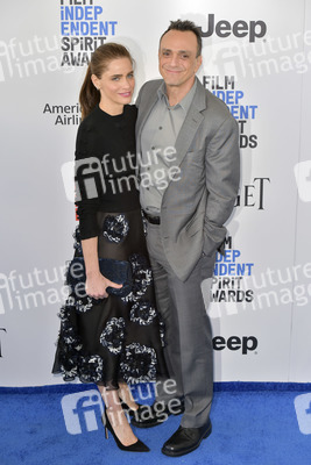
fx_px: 906
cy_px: 232
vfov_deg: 28.8
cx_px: 156
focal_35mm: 70
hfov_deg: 19.5
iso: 500
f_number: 6.3
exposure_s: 1/320
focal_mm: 70
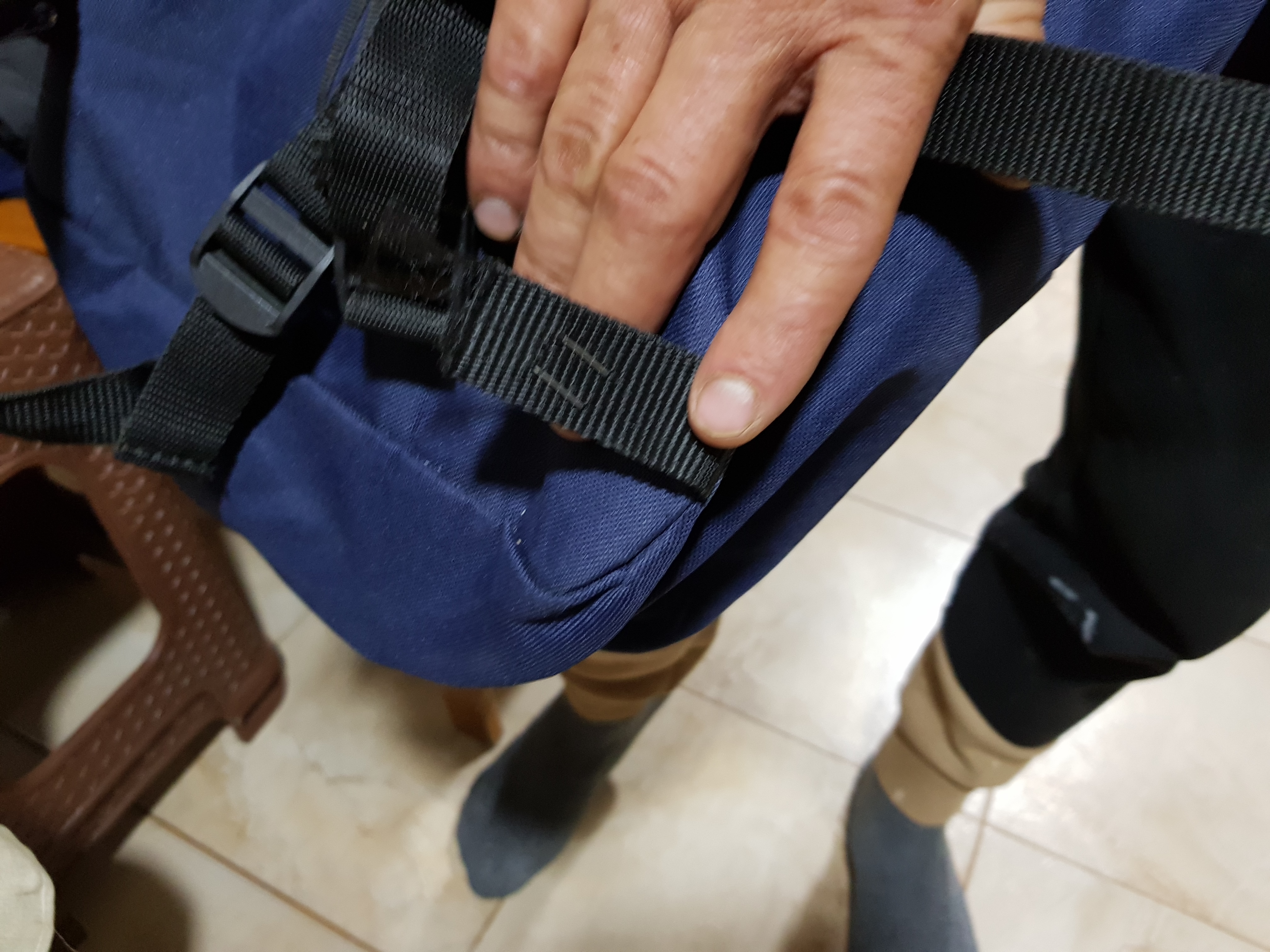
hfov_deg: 67.3
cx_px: 635
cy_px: 476
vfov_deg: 53.1
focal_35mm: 26
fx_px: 954
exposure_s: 1/11
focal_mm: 4.2
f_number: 1.7
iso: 200
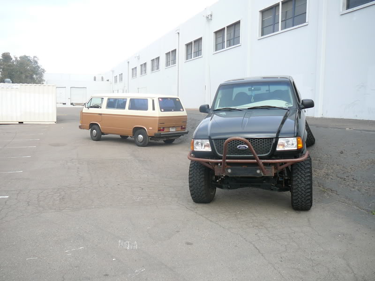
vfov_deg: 40.7
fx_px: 379
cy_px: 140
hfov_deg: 52.6
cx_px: 188
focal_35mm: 35
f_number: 2.8
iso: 80
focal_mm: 5.2
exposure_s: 1/160
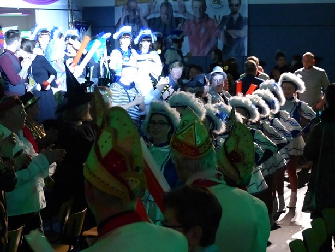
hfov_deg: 18.9
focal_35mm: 104
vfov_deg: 14.2
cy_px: 126
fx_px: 1007
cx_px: 168
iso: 1600
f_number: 2.8
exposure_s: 1/125
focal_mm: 18.7
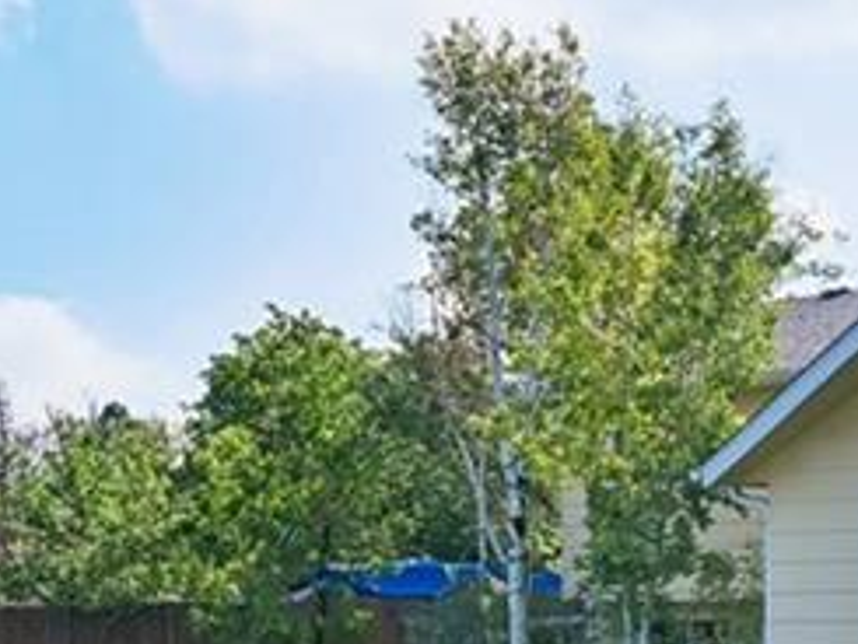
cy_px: 567
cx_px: 606
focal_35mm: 88
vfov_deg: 16.6
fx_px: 2182
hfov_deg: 22.1
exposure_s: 1/80
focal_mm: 14
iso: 64
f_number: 8
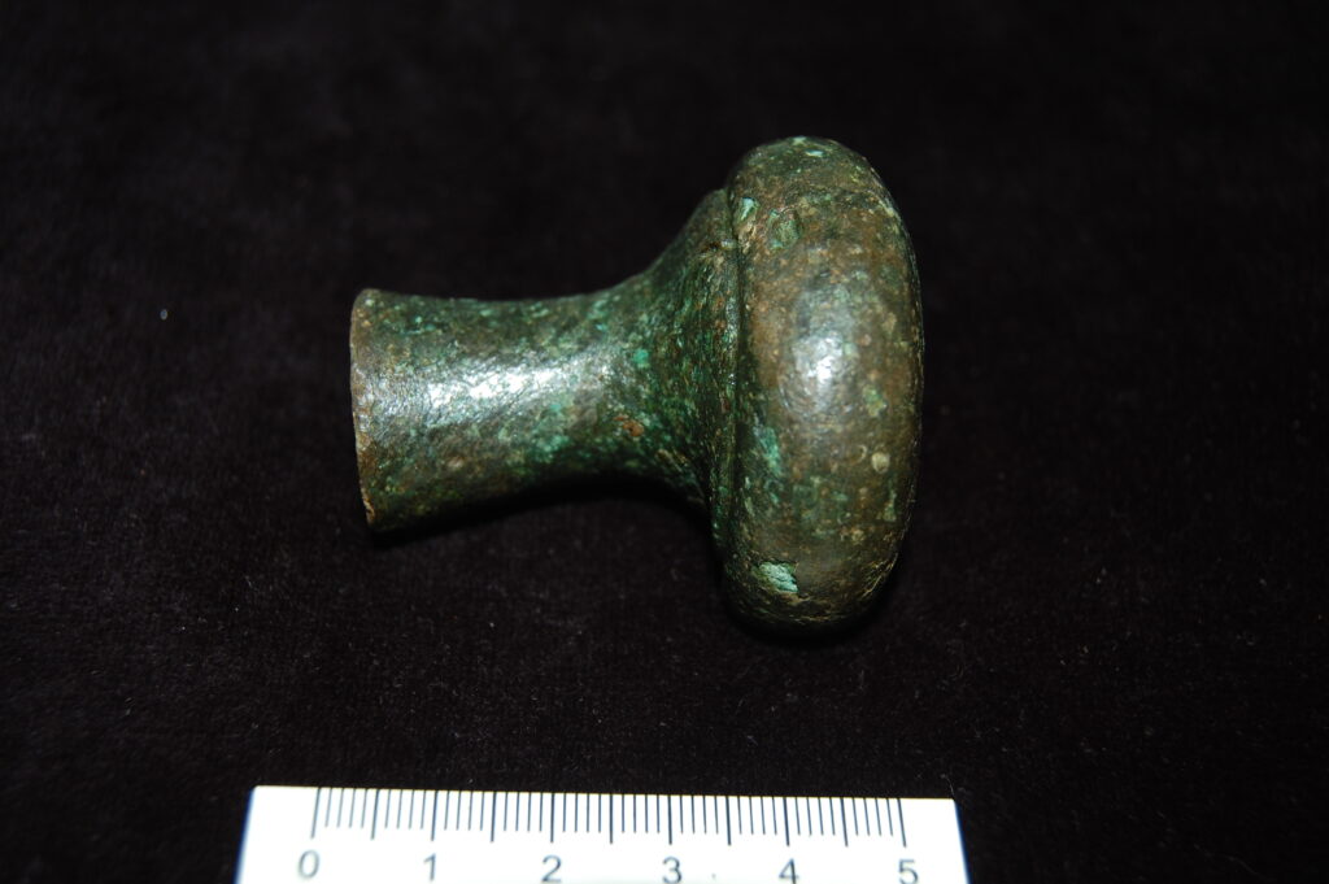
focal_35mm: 48
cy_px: 442
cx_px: 664
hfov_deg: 41.1
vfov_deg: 28.0
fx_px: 1771
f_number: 5.6
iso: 200
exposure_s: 1/125
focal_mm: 32
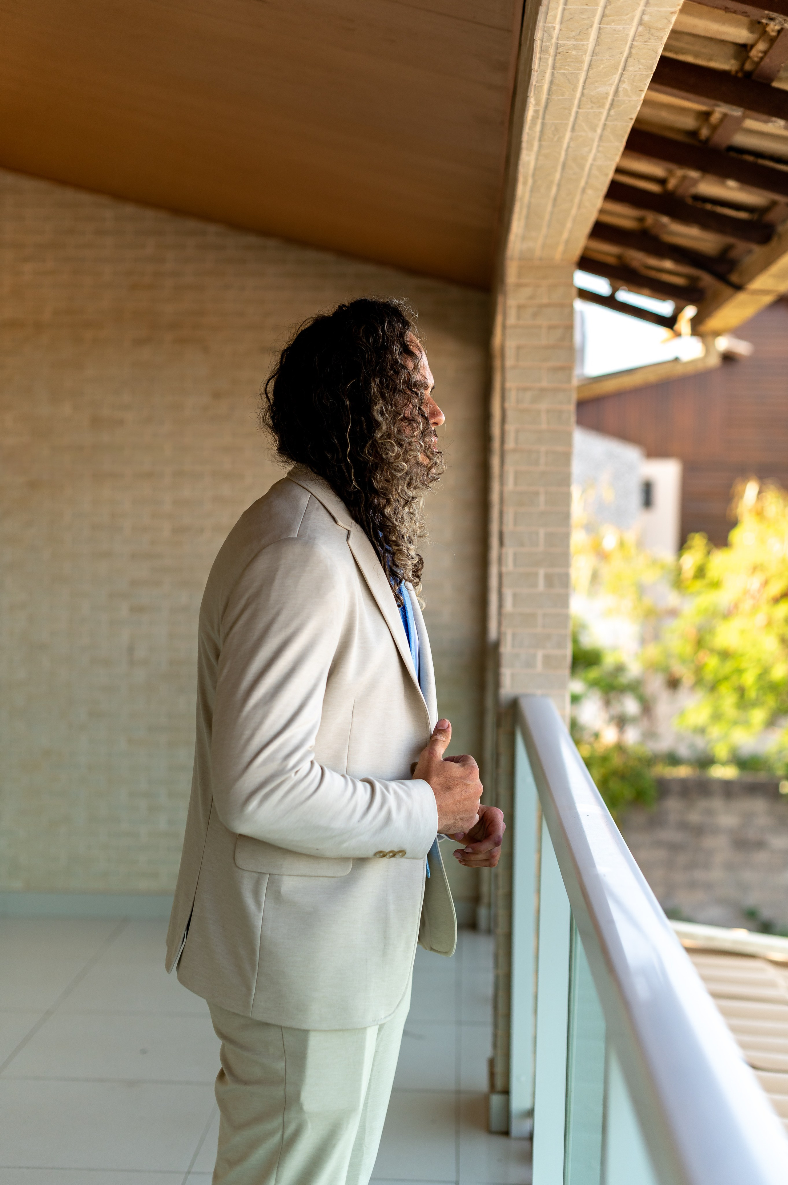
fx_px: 1644
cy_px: 592
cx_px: 394
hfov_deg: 27.0
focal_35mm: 50
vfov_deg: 39.6
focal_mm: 50
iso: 160
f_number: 2.2
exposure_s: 1/800
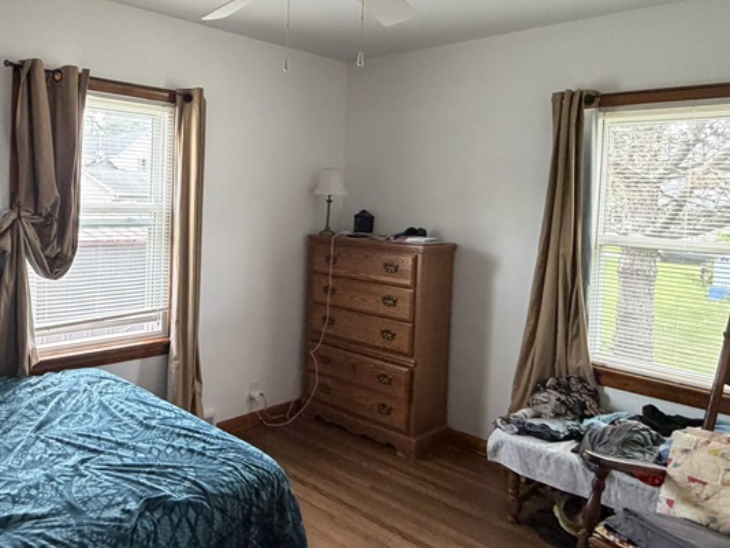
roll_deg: -1.5
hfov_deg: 60.1
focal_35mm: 28
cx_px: 185
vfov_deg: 49.4
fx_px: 591
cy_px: 215
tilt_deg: -3.4
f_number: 2.2
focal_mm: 2.22
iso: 320
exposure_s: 1/75
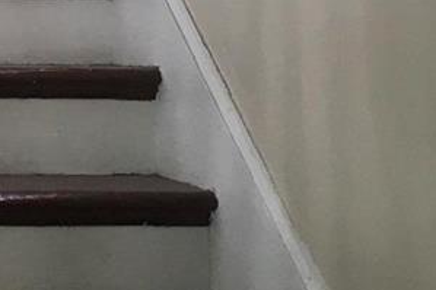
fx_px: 1465
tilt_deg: +8.9
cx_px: -162
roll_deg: -1.8
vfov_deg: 10.8
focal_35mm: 121
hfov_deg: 15.9
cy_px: -178
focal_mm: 4.15
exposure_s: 1/30
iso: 32
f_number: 2.2
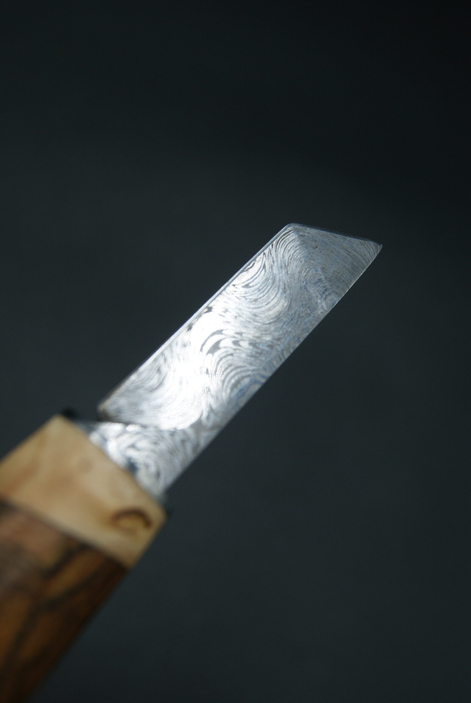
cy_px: 352
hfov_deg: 25.8
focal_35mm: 52
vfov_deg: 37.8
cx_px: 236
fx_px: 1027
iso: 100
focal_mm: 35
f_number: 6.3
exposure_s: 1/125
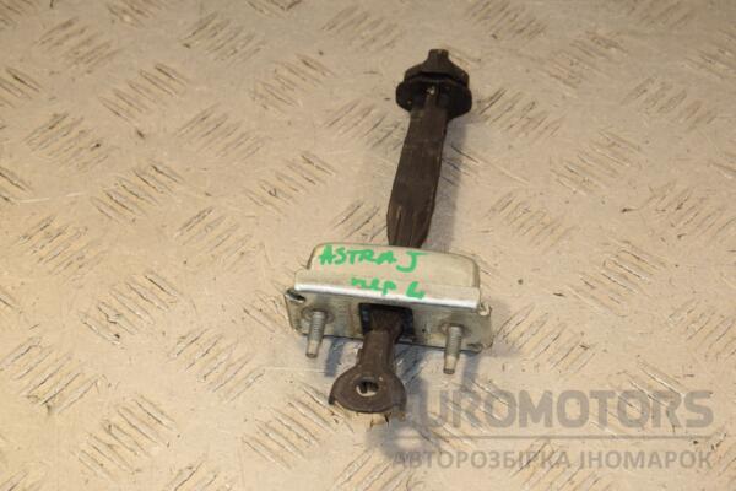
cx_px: 368
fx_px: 2024
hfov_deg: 20.6
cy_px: 246
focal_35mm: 99
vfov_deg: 13.8
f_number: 9
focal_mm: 66
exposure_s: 1/200
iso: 800
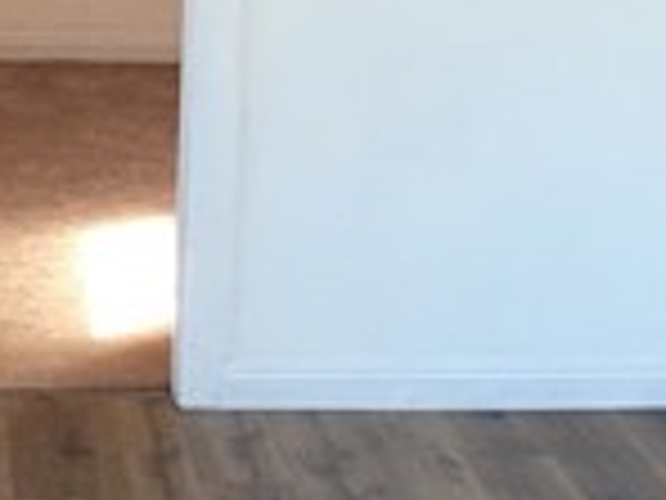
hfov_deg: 15.5
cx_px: 18
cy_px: 838
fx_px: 2405
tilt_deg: -26.2
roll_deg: -0.5
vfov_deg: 11.2
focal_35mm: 125
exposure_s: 1/30
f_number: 2.2
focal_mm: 4.15
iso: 32
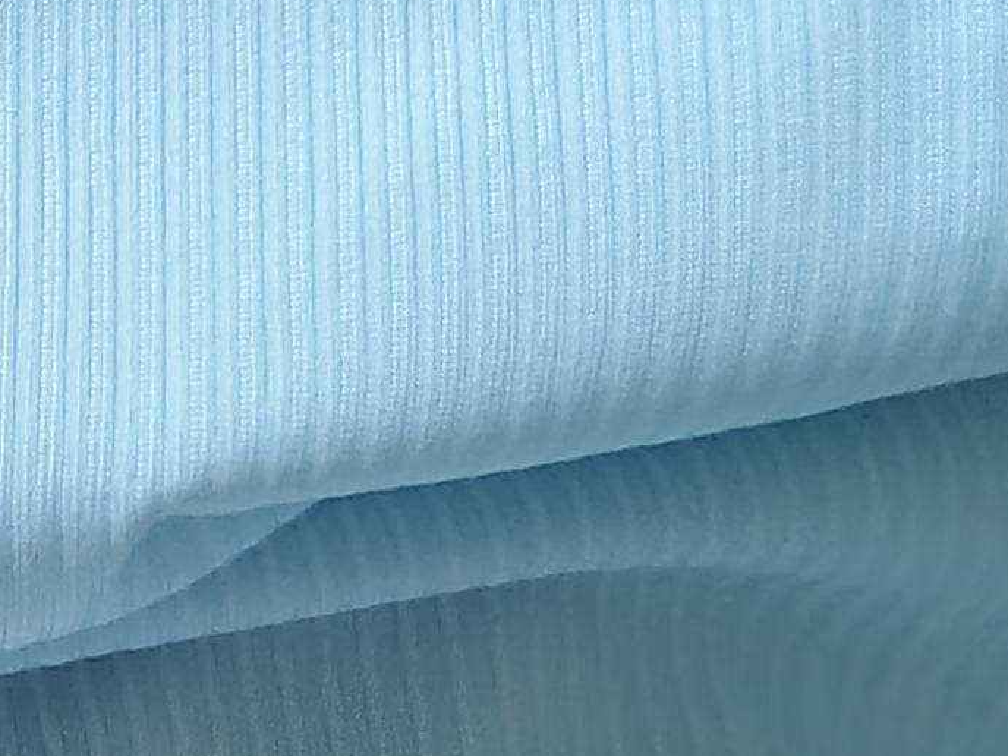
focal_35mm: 137
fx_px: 3989
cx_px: -822
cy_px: 494
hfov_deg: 13.0
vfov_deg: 10.8
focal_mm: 5.56
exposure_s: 1/510
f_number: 1.88
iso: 2807
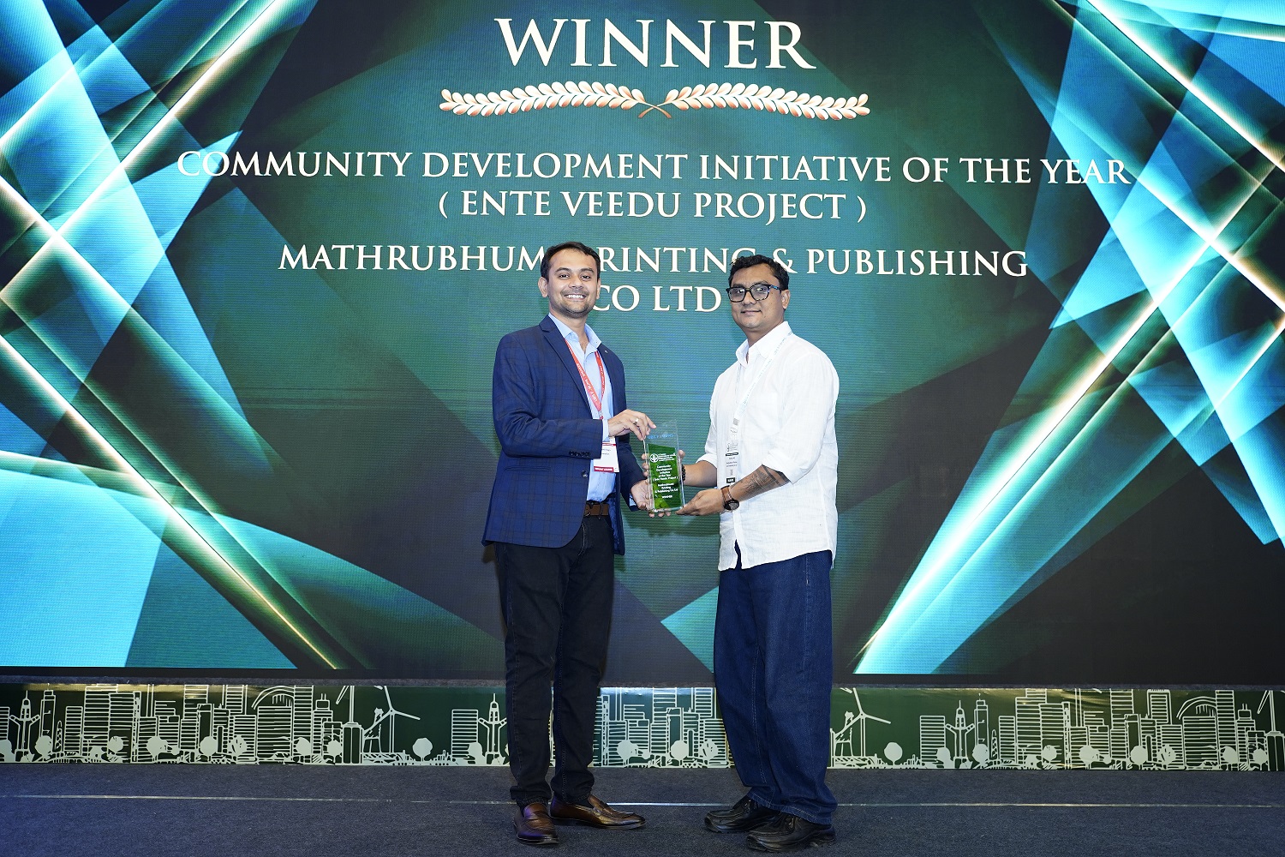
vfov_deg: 37.9
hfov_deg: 54.4
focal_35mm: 35
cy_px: 428
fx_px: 1249
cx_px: 642
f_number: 2.8
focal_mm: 35
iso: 800
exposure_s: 1/100
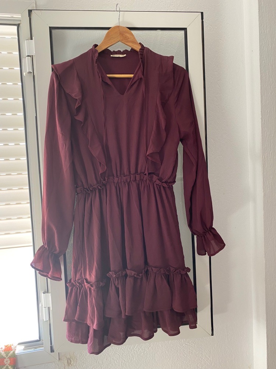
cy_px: 184
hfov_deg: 53.1
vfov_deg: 67.3
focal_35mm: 26
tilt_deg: -2.7
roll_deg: +3.3
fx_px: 276
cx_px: 138
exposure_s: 1/74
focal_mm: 4.25
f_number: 1.8
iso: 125
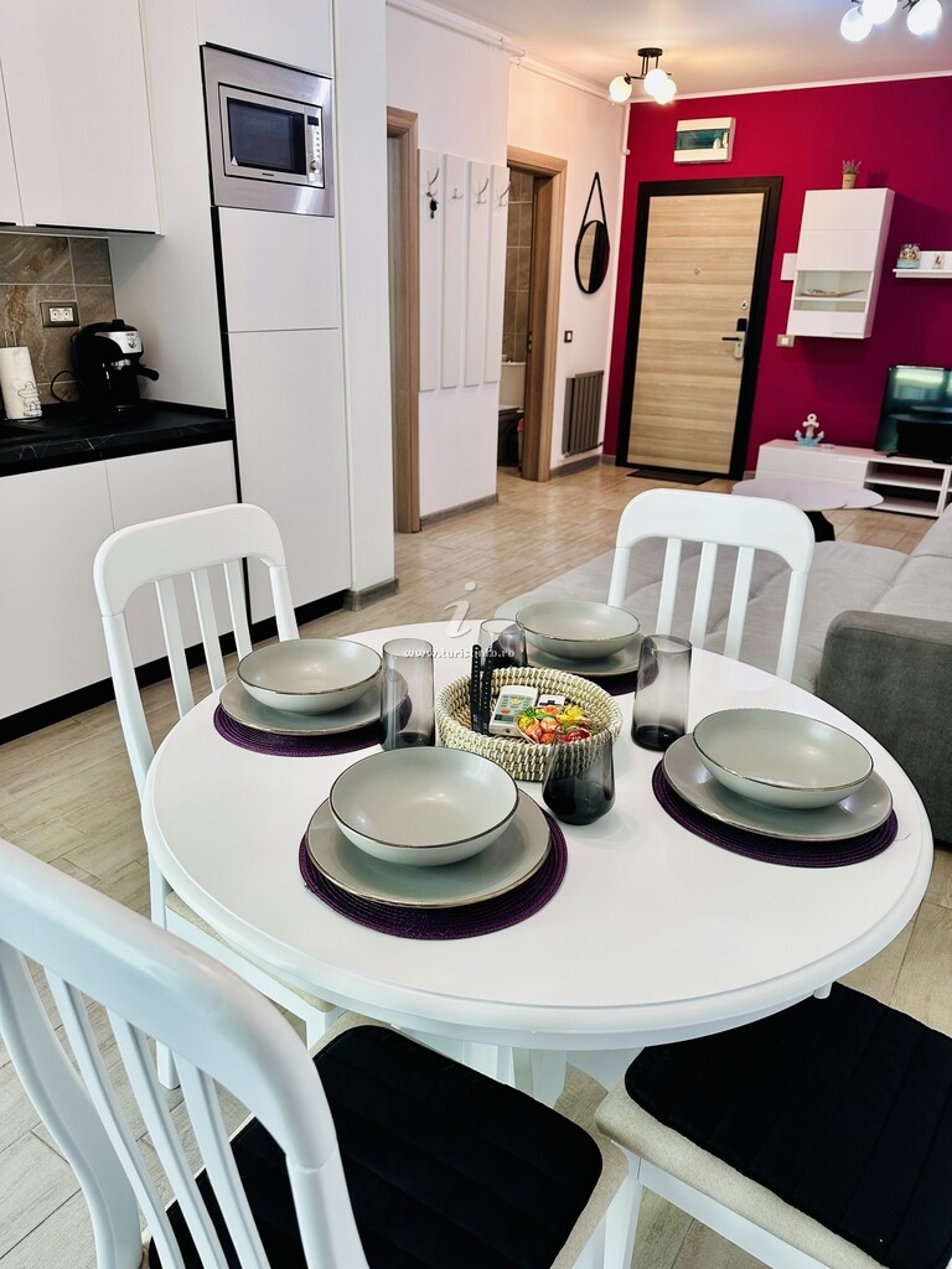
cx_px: 476
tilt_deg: -20.9
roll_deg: -1.3
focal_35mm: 24
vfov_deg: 71.6
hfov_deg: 56.8
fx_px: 880
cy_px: 634
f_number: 1.78
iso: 80
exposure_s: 1/100
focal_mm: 6.86
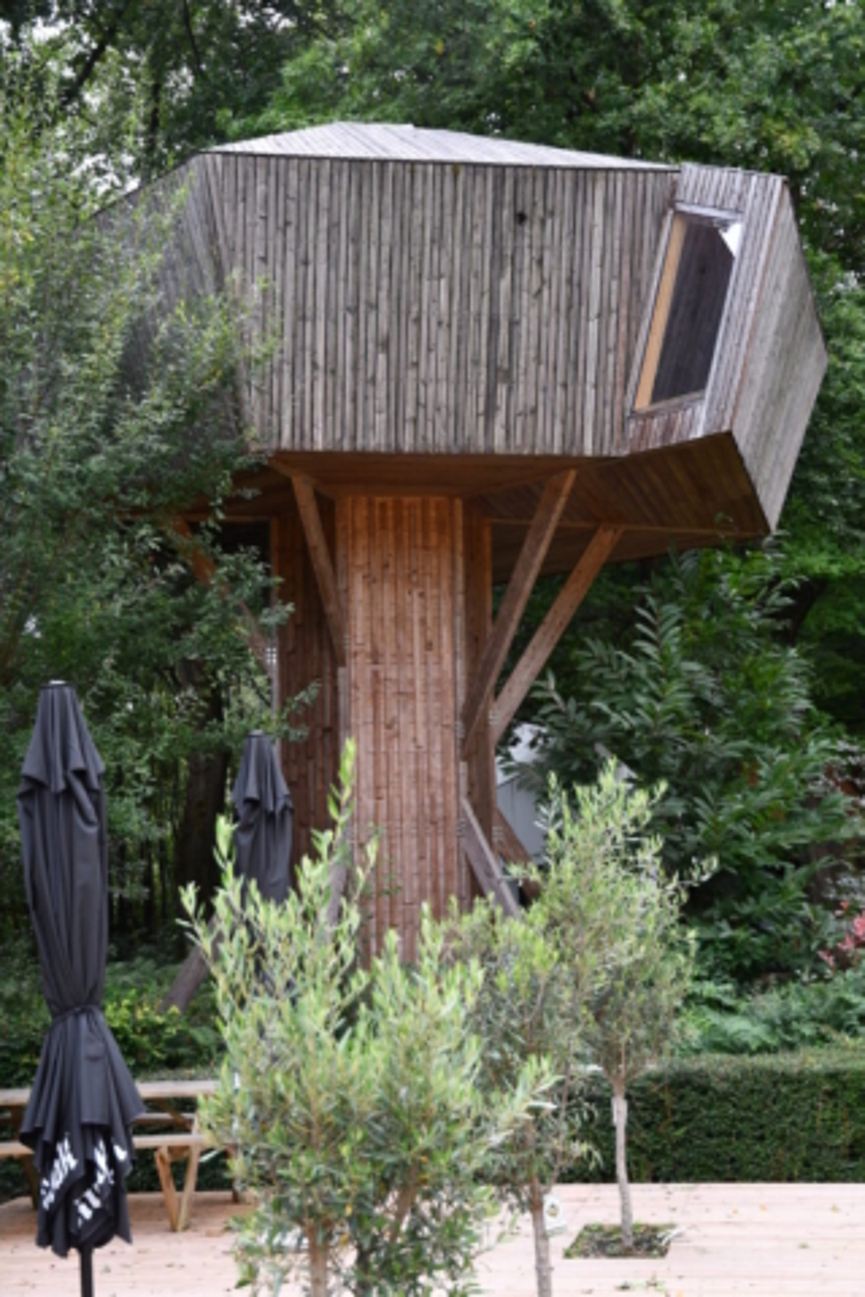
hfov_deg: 28.1
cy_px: 648
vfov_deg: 41.1
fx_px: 1730
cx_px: 432
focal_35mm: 48
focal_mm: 32
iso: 400
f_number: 4.5
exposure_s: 1/250
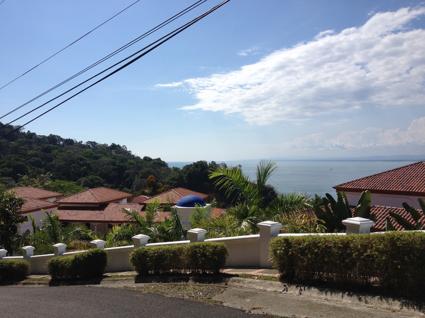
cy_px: 159
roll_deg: +1.6
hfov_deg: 52.6
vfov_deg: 40.7
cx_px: 212
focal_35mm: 35
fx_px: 430
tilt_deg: -0.8
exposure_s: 1/3690
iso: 50
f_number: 2.4
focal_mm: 4.28
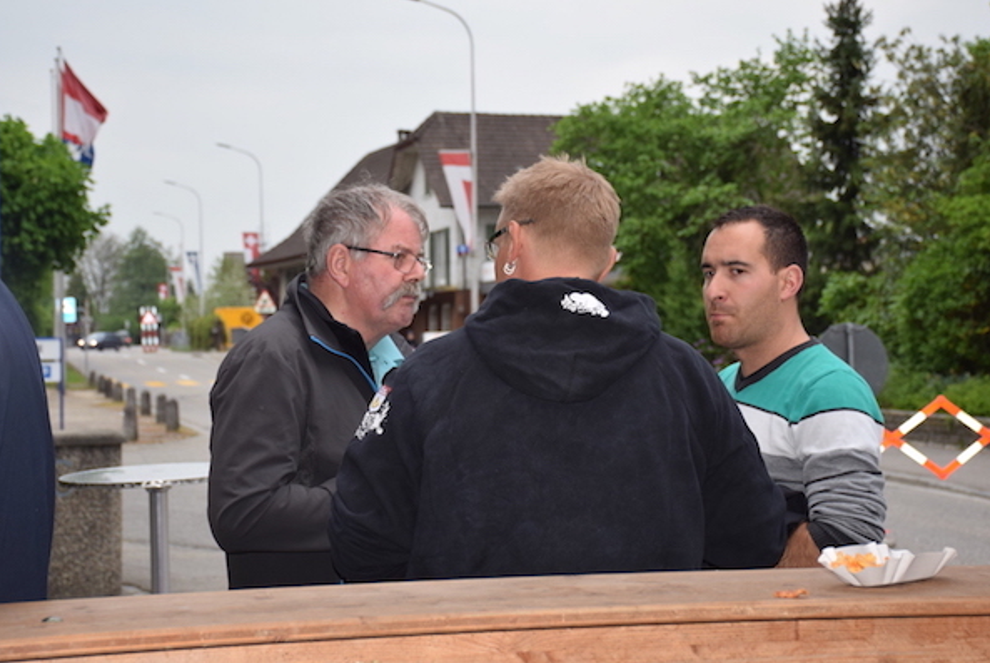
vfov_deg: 20.1
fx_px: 1872
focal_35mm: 68
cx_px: 489
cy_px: 307
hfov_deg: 29.6
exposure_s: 1/125
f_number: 5.6
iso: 160
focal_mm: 42
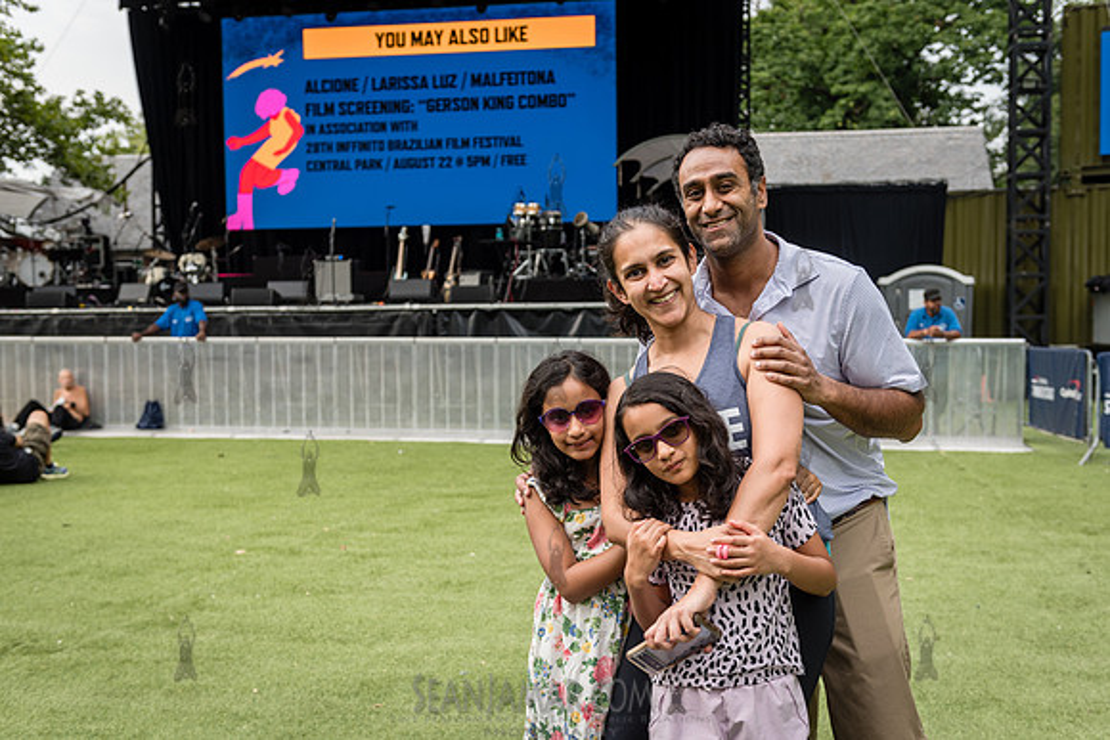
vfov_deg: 32.4
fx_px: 1272
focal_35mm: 41
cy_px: 396
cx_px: 560
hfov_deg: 47.1
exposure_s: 1/400
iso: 200
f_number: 3.5
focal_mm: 38
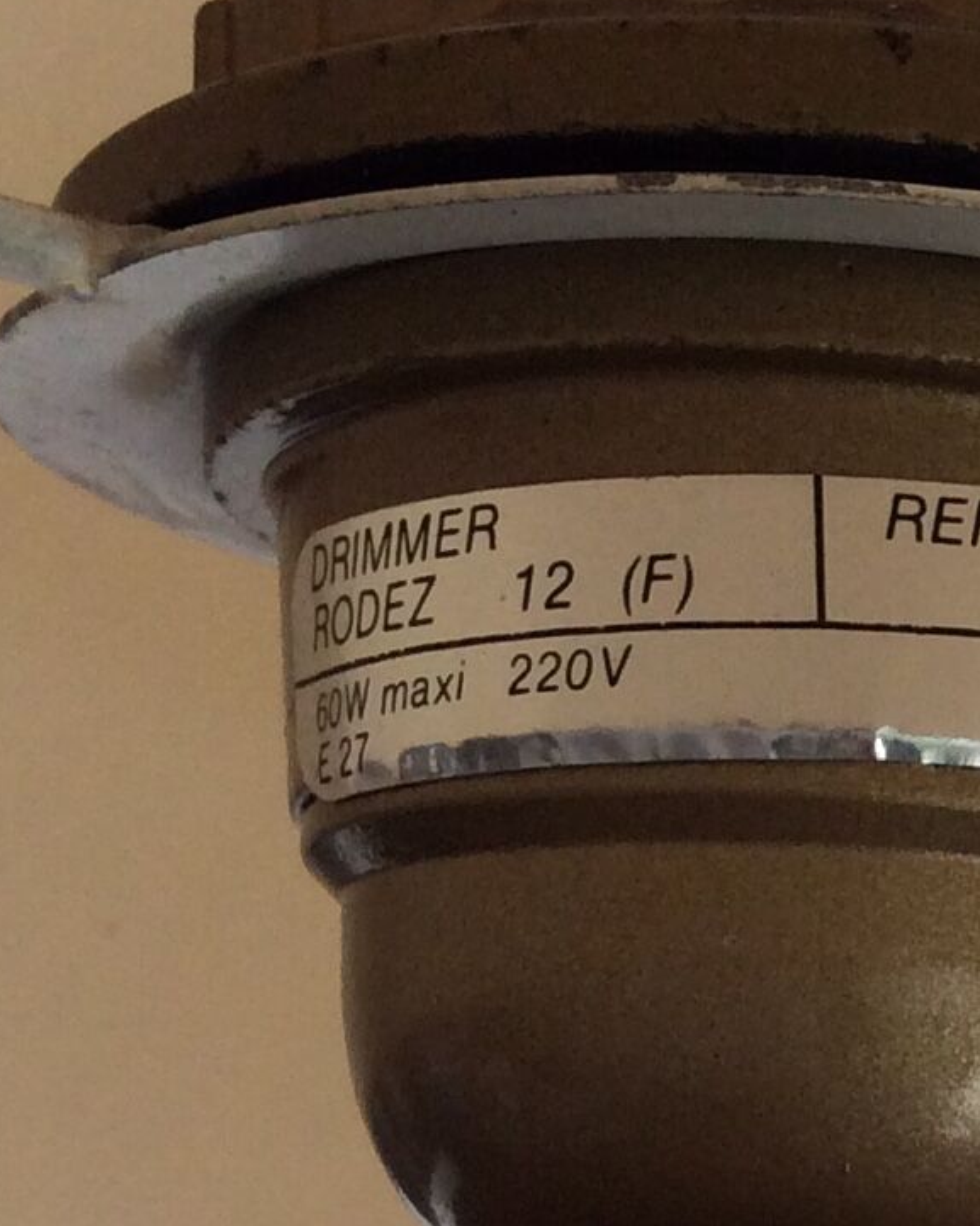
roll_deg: +0.0
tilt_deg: +4.6
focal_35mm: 112
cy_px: 1336
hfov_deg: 13.0
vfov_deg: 16.7
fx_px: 4063
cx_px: 1469
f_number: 2.4
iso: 40
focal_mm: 3.3
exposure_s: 1/50
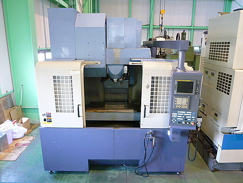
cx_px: 122
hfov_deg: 69.4
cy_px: 92
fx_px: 175
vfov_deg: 54.9
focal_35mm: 25
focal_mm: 4.5
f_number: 2.8
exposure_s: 1/8
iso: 400
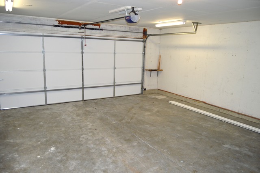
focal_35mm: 27
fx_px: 195
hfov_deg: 67.4
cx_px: 130
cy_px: 86
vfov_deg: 47.9
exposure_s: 1/60
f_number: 3.5
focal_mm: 18
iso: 450
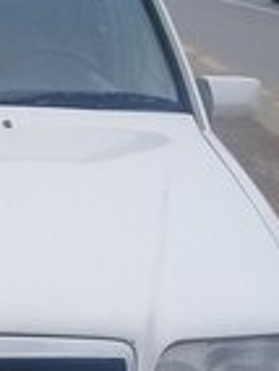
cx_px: -68
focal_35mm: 108
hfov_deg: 13.3
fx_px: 1157
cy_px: 462
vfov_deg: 17.2
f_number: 2.2
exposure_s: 1/323
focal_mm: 3.3
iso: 50
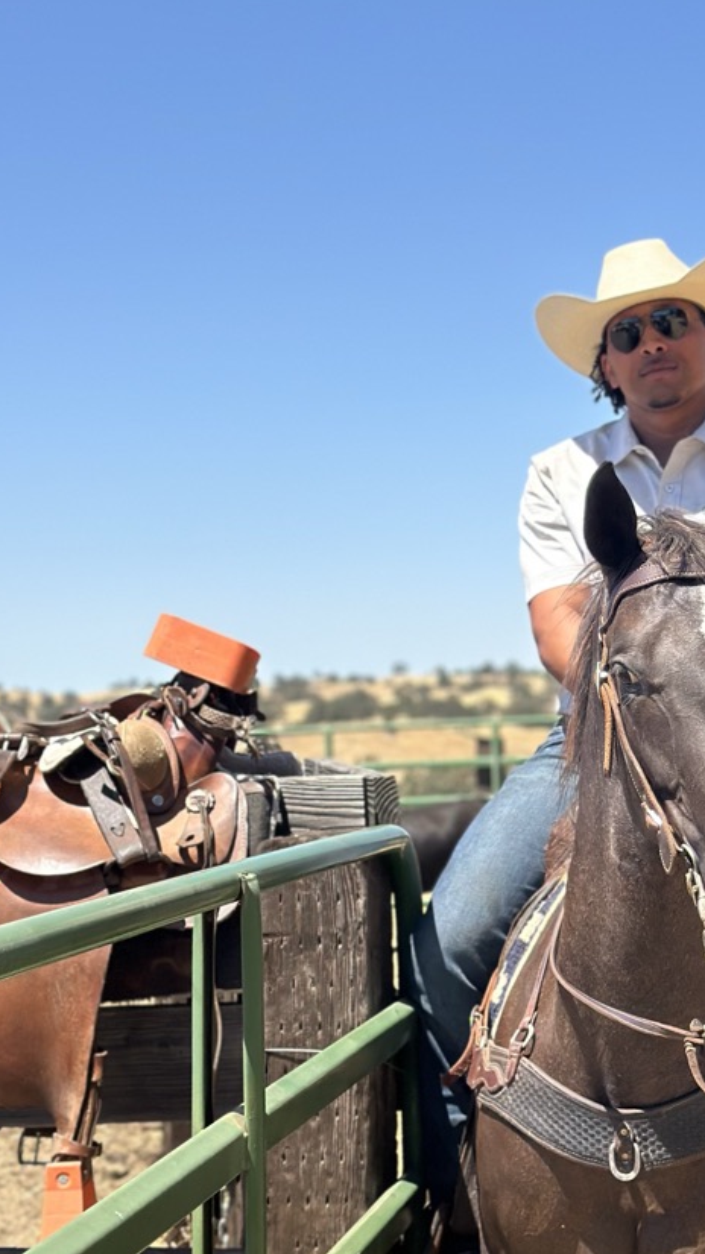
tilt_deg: +2.3
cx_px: 665
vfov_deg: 27.9
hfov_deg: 15.6
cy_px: 650
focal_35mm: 76
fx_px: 2528
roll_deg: +0.7
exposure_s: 1/5556
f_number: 1.78
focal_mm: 6.86
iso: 80
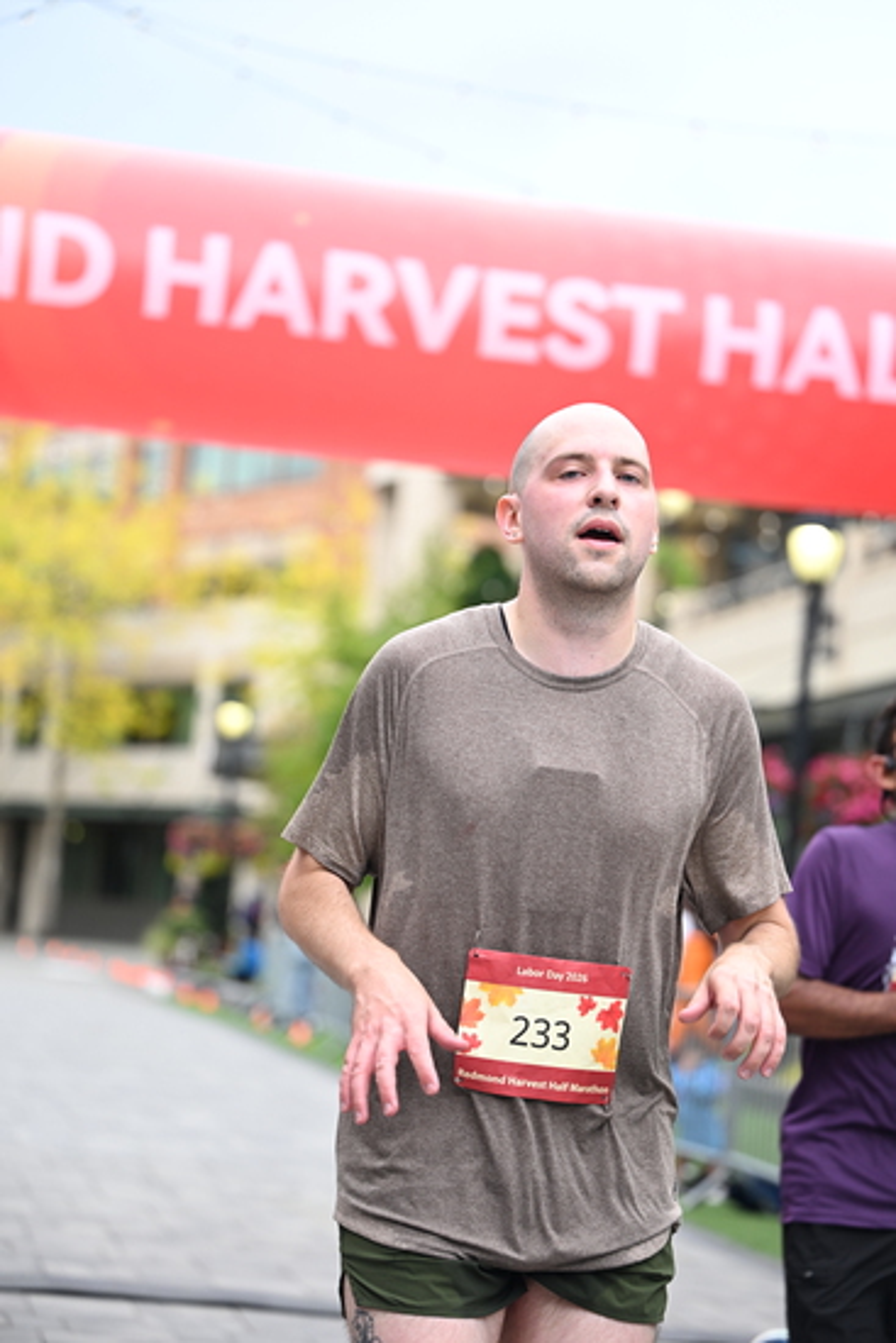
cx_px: 448
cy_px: 672
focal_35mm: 86
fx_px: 3208
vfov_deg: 23.6
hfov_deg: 15.9
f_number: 2.8
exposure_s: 1/1600
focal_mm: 86
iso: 640
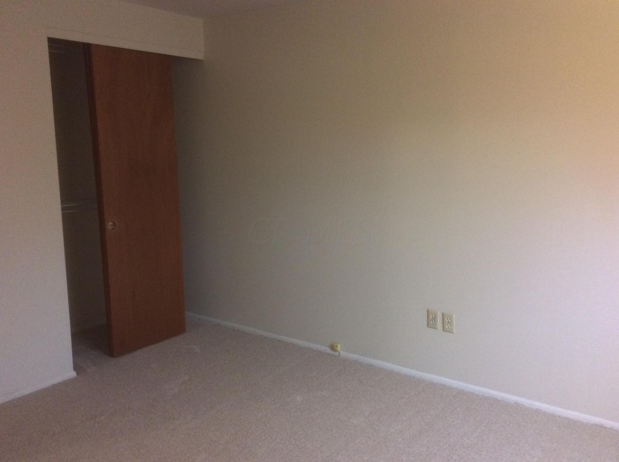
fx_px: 571
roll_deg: +0.6
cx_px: 310
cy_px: 231
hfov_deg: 56.9
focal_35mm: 32
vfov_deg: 44.1
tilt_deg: -9.5
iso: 250
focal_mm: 3.3
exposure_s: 1/24
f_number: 2.4
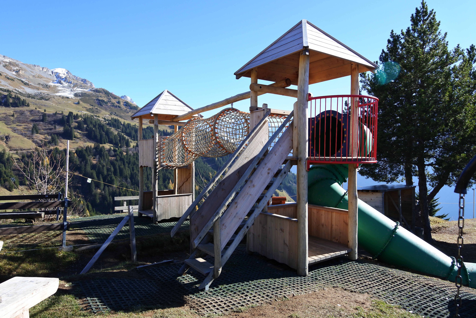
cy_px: 159
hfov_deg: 76.1
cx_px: 238
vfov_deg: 55.1
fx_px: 304
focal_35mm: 23
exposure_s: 1/500
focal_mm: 8.7
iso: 160
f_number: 4.5
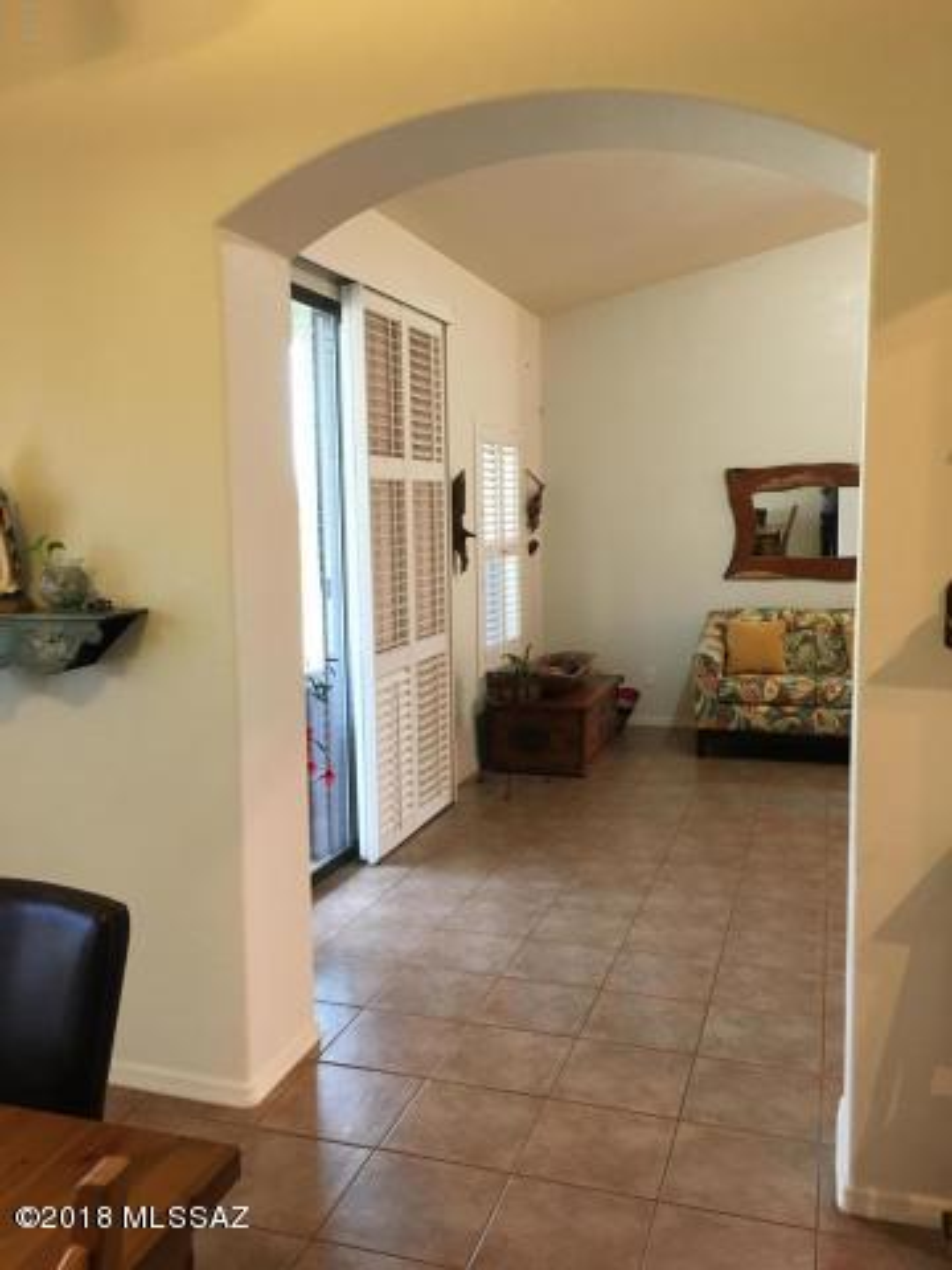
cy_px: 635
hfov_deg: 48.2
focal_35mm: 29
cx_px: 476
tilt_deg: -5.5
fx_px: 1063
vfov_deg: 61.7
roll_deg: +0.6
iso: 200
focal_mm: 4.15
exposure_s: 1/20
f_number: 2.2
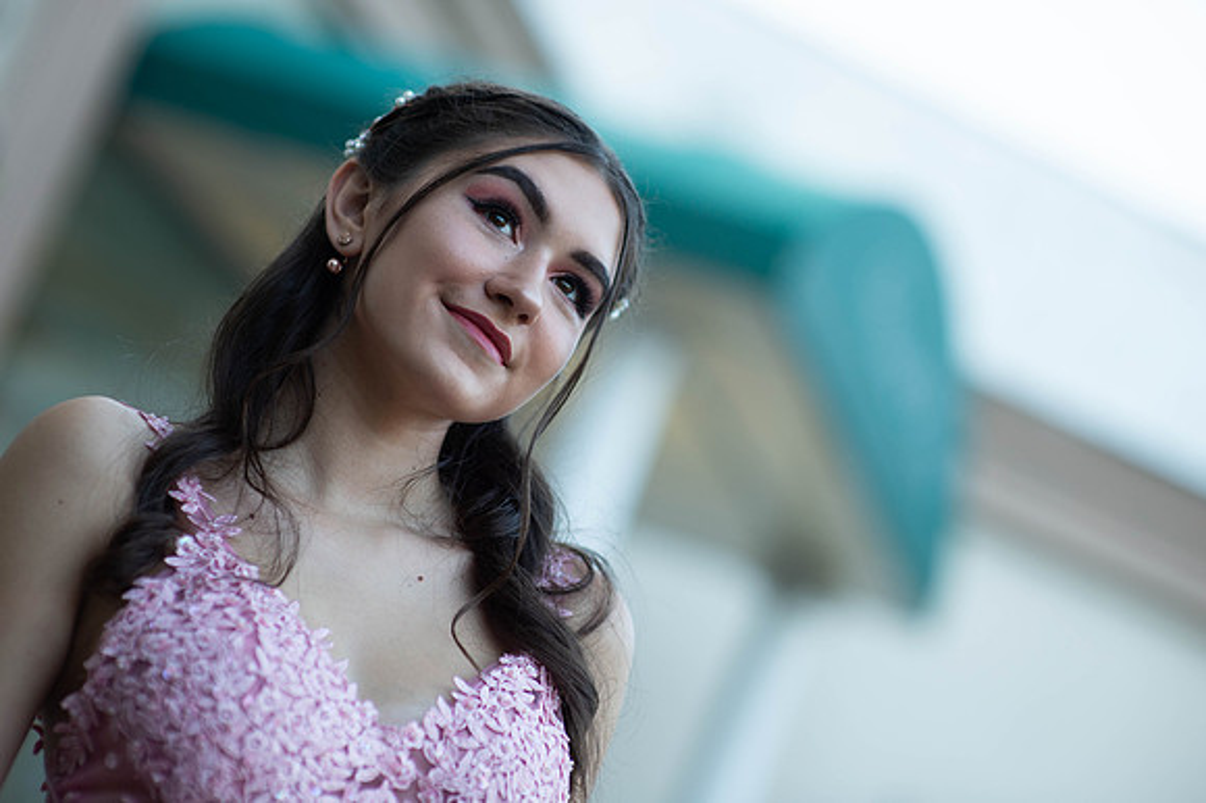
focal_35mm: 85
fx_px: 2846
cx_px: 603
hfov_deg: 23.9
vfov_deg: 16.1
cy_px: 402
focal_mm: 85
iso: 250
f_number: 2
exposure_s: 1/640
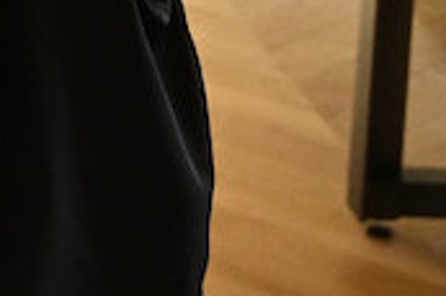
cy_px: -551
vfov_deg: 6.1
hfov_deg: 8.7
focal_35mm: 211
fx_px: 2617
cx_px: -678
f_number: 5
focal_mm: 30.5
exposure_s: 1/250
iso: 5000
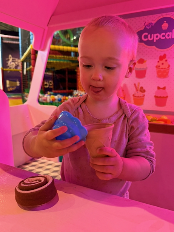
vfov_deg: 69.3
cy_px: 112
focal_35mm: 25
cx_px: 89
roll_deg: -0.8
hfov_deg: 54.9
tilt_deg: -9.6
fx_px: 167
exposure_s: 1/60
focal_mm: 6.76
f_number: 1.78
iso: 500
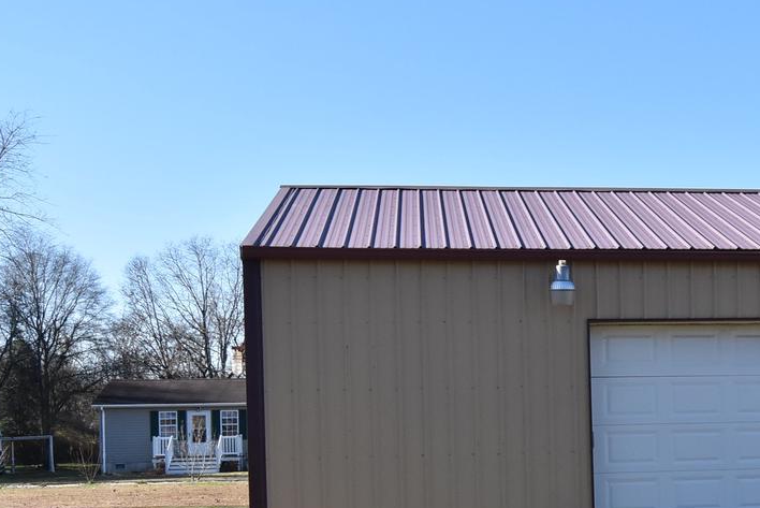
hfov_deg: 31.6
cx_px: 660
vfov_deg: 21.9
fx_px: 1289
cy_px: 421
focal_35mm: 61
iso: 800
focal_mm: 20
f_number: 13
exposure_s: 1/640
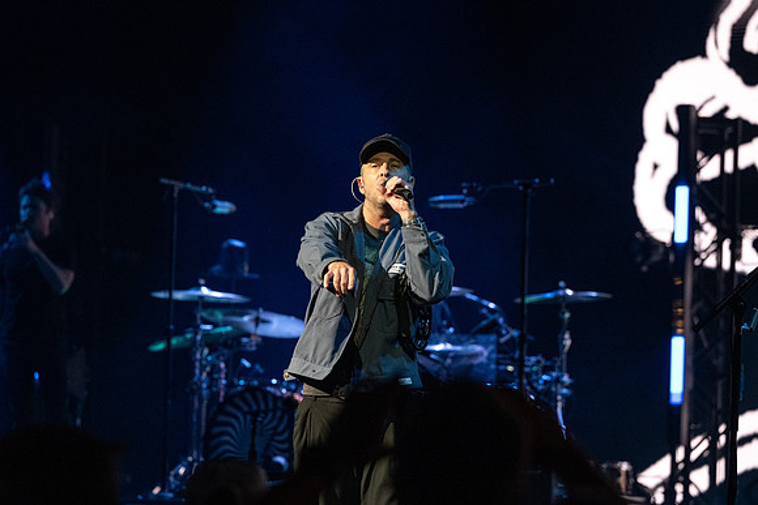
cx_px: 398
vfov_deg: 8.9
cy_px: 237
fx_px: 3262
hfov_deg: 13.3
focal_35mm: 155
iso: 3200
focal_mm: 140
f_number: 3.5
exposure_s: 1/1000
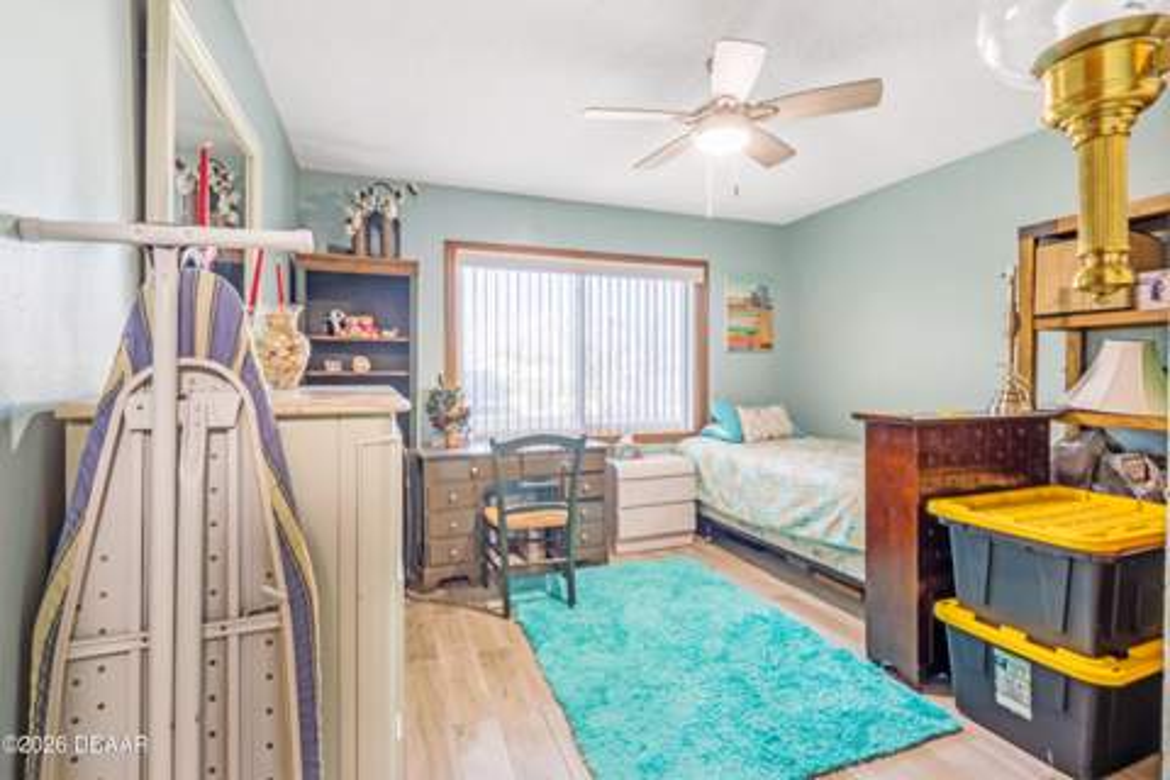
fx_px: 536
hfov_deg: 95.0
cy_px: 390
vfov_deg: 72.1
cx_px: 585
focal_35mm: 16
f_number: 9
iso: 250
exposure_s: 1/60
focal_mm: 11
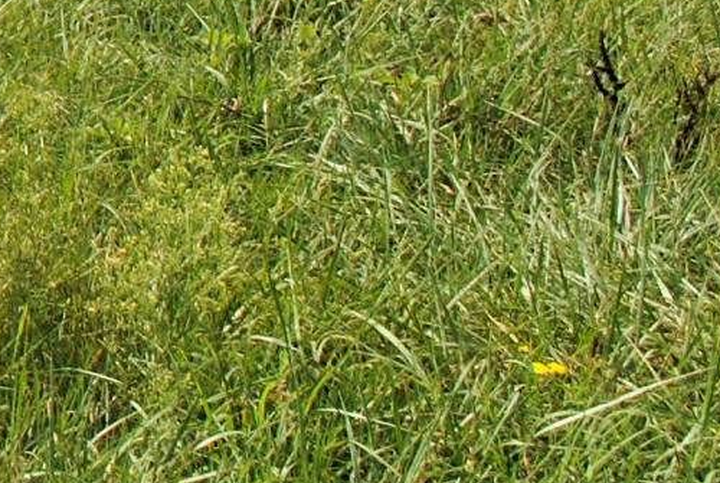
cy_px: -510
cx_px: -1319
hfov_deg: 10.0
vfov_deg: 8.1
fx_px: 3245
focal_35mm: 162
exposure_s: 1/250
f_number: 8
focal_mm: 18
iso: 100
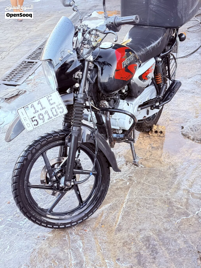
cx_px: 100
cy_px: 134
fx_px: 372
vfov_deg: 39.7
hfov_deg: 30.3
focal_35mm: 48
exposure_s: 1/46
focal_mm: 6.76
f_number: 1.78
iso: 250
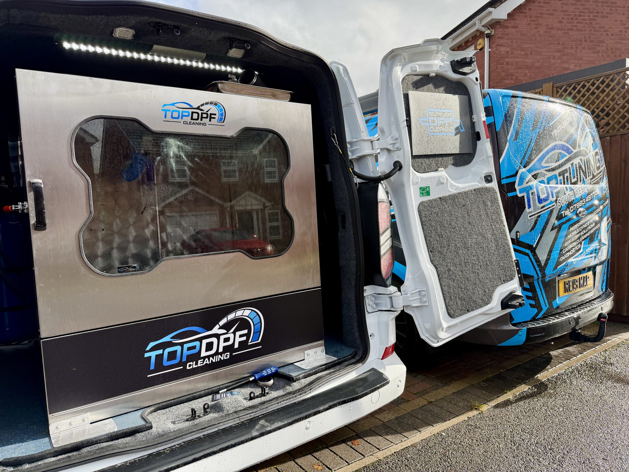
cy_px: 236
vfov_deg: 56.8
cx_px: 314
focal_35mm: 24
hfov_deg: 71.6
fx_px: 436
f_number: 1.78
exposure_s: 1/3279
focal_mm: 6.76
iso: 100
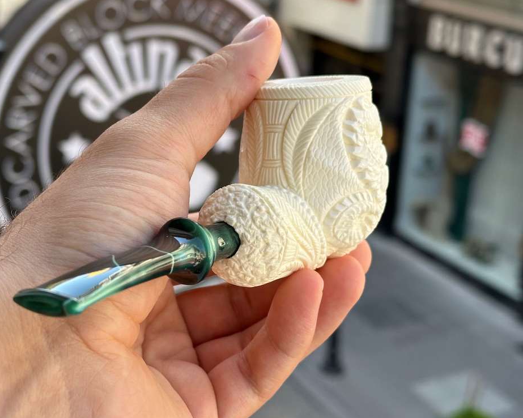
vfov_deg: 23.5
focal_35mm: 65
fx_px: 1006
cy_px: 198
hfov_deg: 29.1
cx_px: 215
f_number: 1.78
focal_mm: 6.86
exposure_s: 1/501
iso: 64
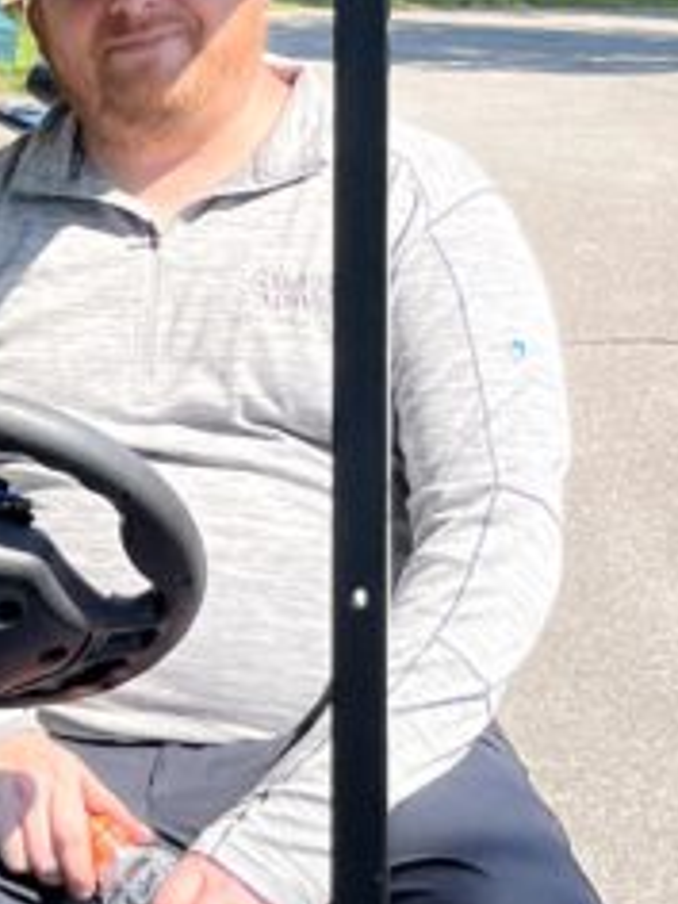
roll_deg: -1.7
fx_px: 2951
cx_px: -283
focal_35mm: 113
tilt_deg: -2.9
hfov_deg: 12.6
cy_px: 80
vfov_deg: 17.2
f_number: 1.6
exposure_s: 1/1458
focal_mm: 5.1
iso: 50
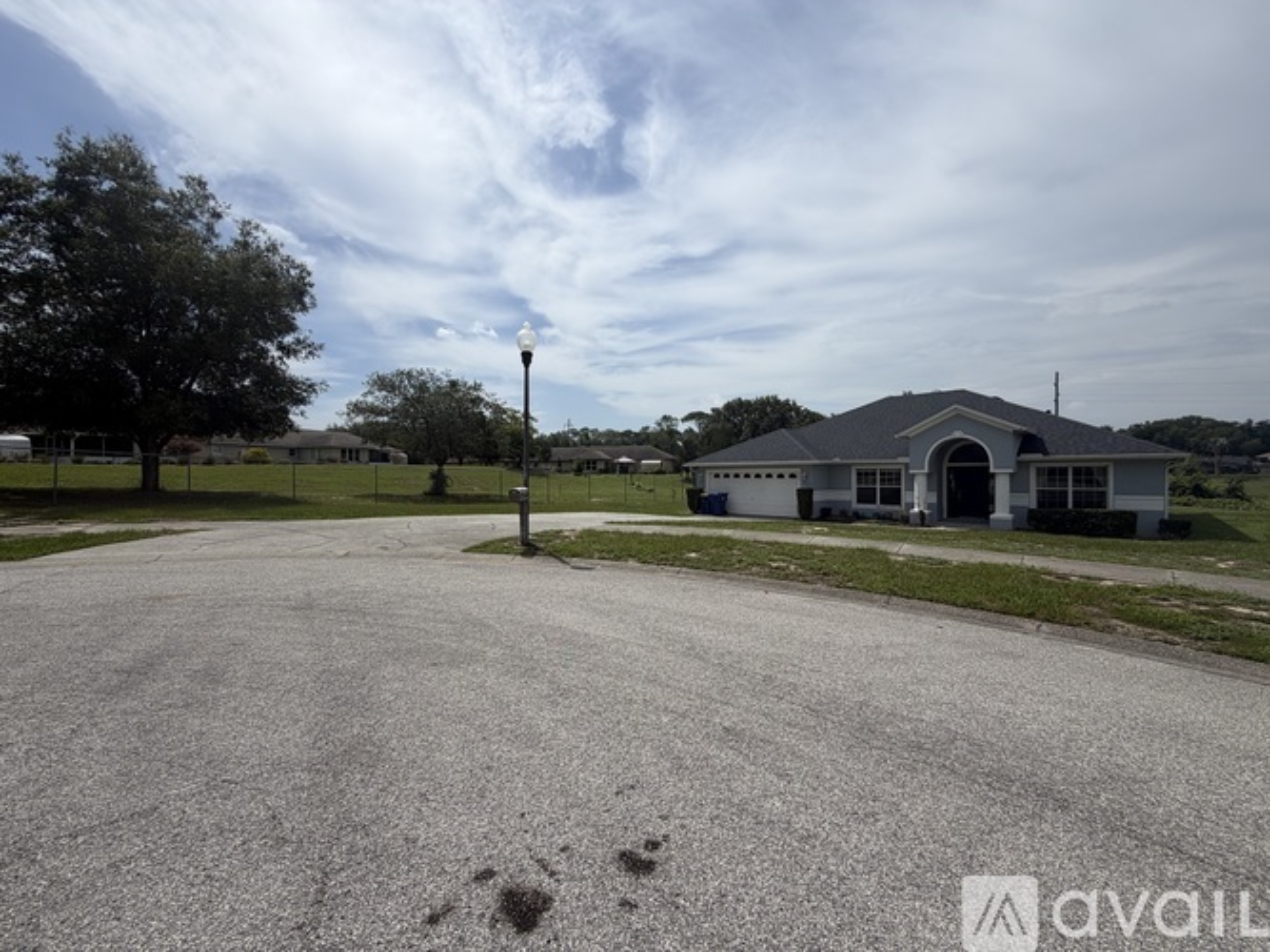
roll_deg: +0.7
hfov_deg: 102.1
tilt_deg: -0.8
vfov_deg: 85.7
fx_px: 514
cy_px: 476
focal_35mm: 14
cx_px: 635
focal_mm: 2.22
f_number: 2.2
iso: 20
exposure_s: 1/2165
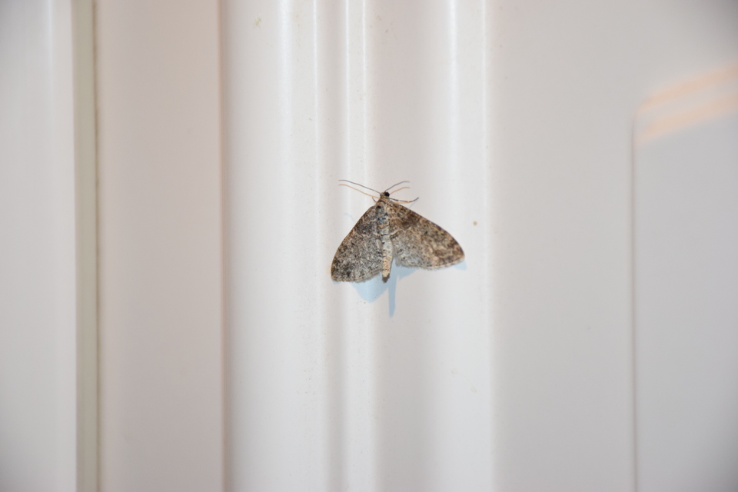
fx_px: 4305
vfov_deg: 6.5
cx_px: 369
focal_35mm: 210
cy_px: 246
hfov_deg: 9.8
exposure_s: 1/100
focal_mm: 140
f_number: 5.6
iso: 800
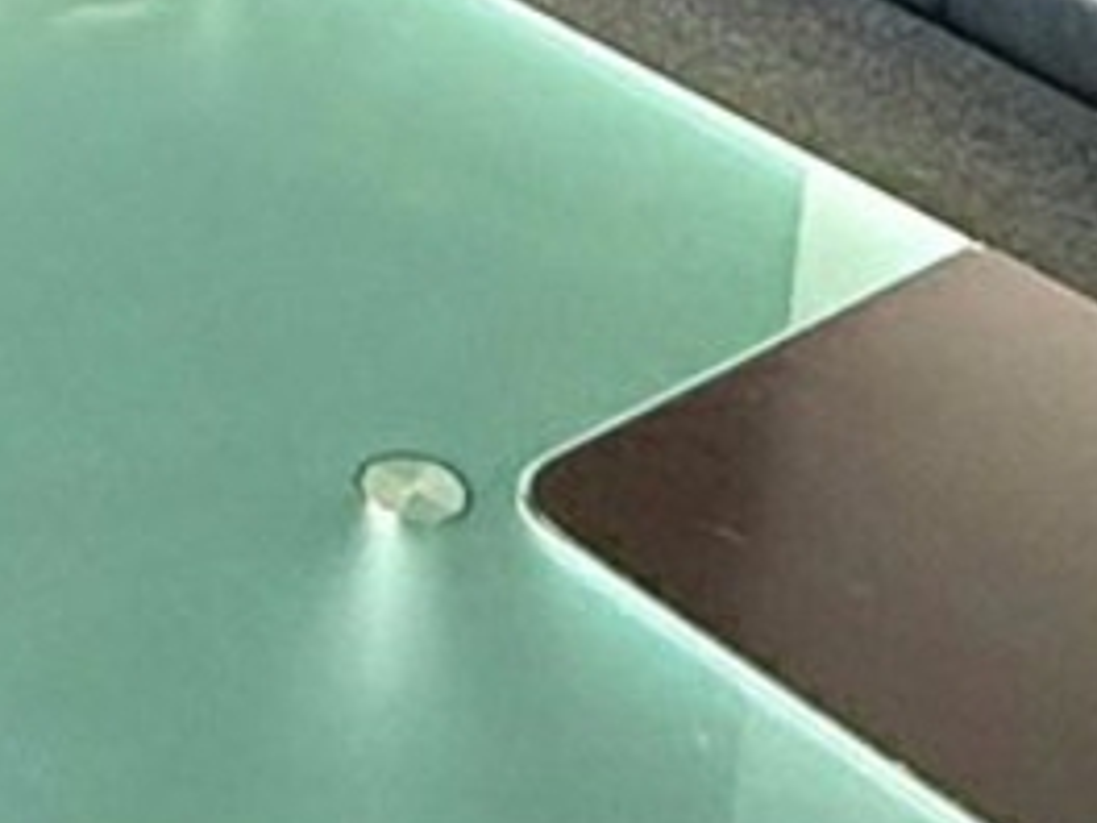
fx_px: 3232
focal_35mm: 102
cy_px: -981
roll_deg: -3.7
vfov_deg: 12.3
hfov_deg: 18.6
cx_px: -58
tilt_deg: -8.9
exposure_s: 1/99
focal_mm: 2.22
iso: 160
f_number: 2.2
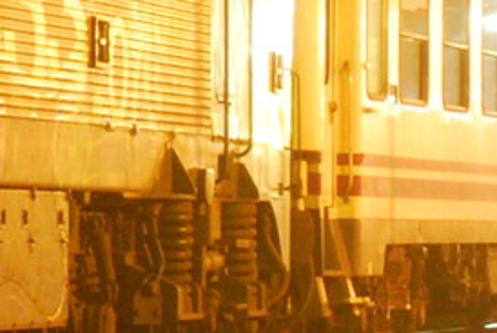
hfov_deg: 6.0
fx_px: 4649
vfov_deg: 4.1
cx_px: -464
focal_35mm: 336
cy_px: -135
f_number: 11
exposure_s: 13
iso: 800
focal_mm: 32
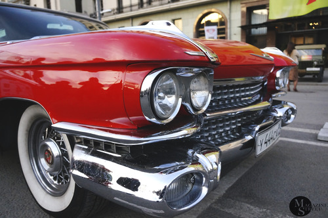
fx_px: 246
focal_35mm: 27
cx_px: 164
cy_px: 109
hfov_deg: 67.4
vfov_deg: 47.8
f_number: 4
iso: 1000
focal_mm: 18
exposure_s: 1/2000
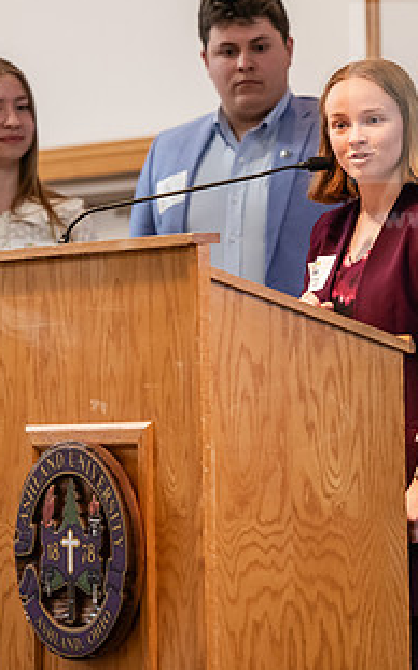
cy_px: 264
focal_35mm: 304
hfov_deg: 4.3
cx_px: 284
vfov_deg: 6.9
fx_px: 5549
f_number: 3.2
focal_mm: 160
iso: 1600
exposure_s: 1/200
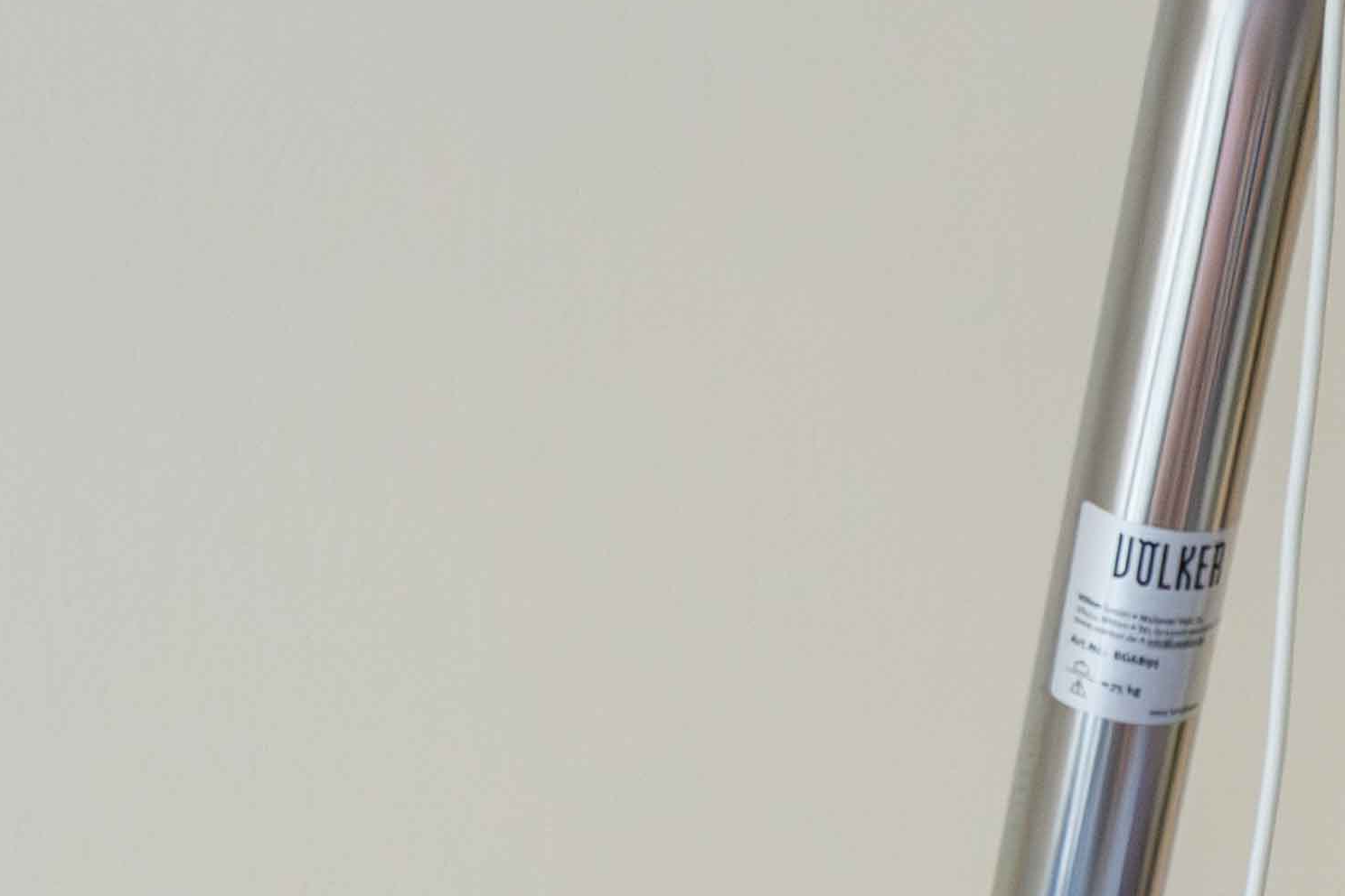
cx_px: 3300
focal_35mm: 198
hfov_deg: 9.2
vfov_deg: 6.5
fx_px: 7397
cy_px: 2478
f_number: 5
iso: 1600
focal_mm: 31
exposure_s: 1/320
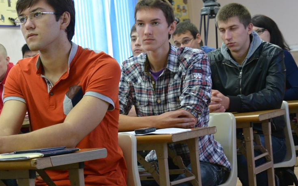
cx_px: 175
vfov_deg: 11.3
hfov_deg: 18.0
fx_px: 942
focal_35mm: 116
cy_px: 70
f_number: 3.8
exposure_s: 1/50
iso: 800
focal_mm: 30
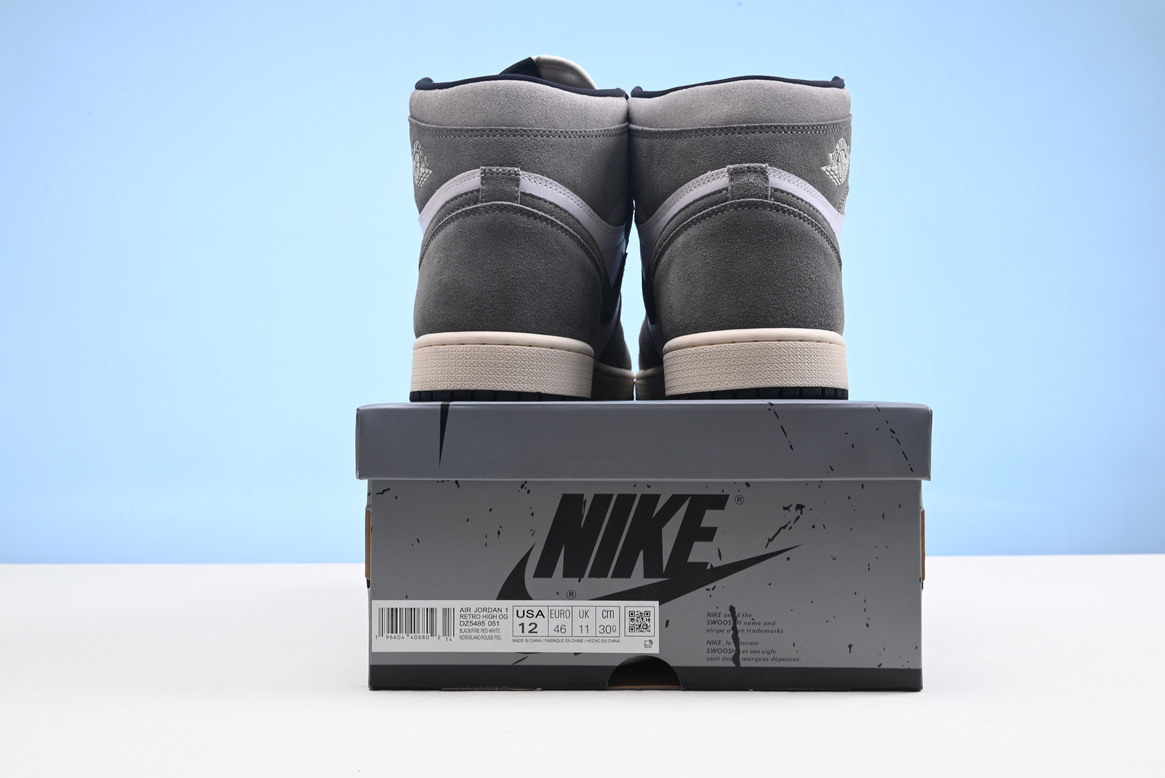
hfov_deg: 48.4
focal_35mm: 40
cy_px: 389
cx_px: 582
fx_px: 1295
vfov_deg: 33.4
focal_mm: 40
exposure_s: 1/2
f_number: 16
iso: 100
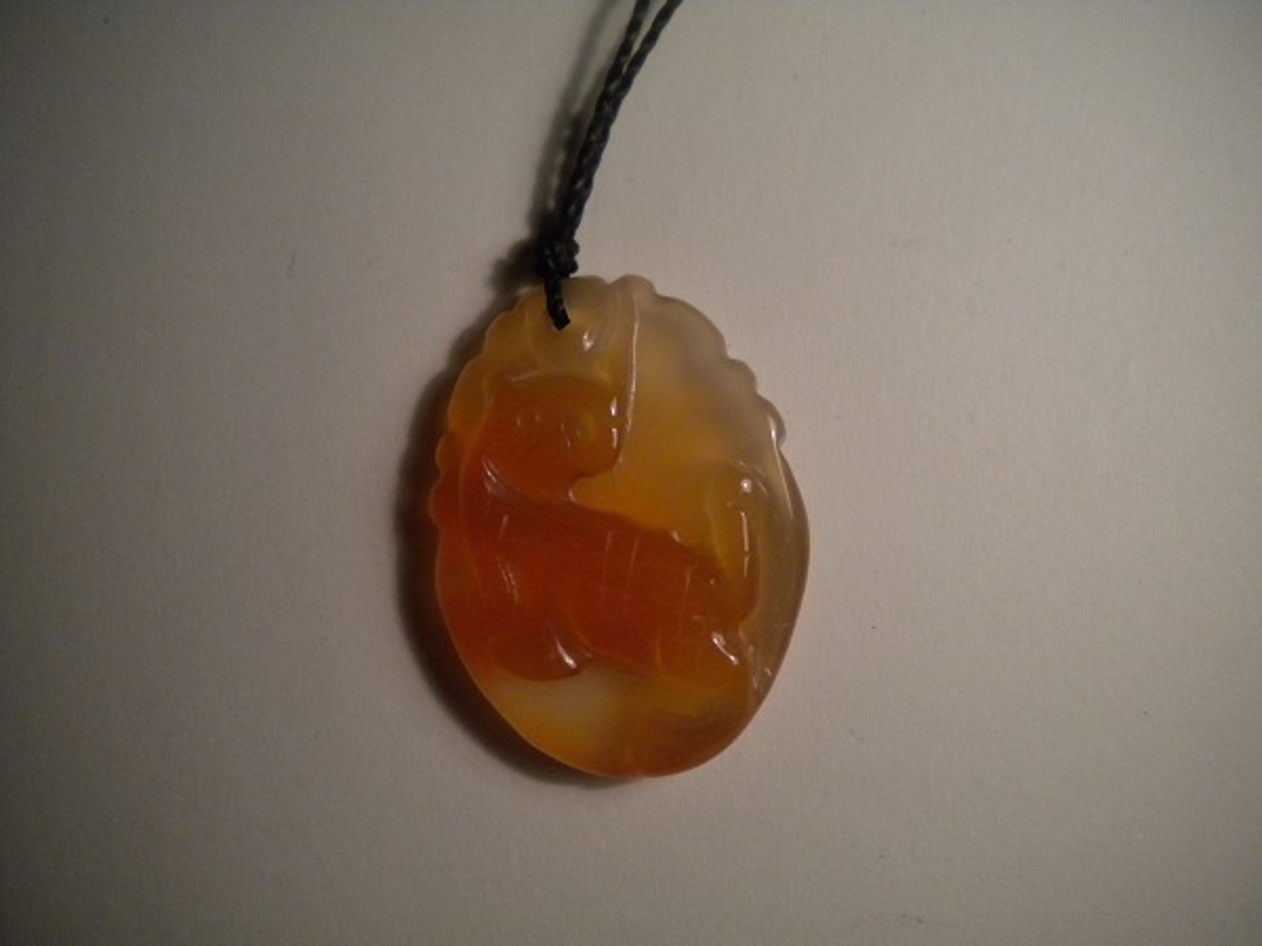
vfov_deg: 40.7
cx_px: 631
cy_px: 473
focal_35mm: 35
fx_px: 1276
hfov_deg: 52.6
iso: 400
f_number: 3.1
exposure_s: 1/284
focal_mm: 6.3
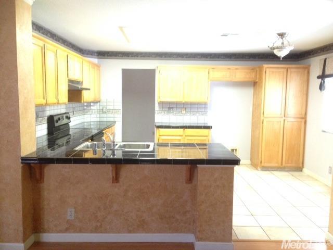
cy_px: 125
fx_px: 317
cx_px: 166
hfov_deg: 55.4
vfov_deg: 42.9
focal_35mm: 33
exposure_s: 1/20
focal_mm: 4.12
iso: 320
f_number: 2.4
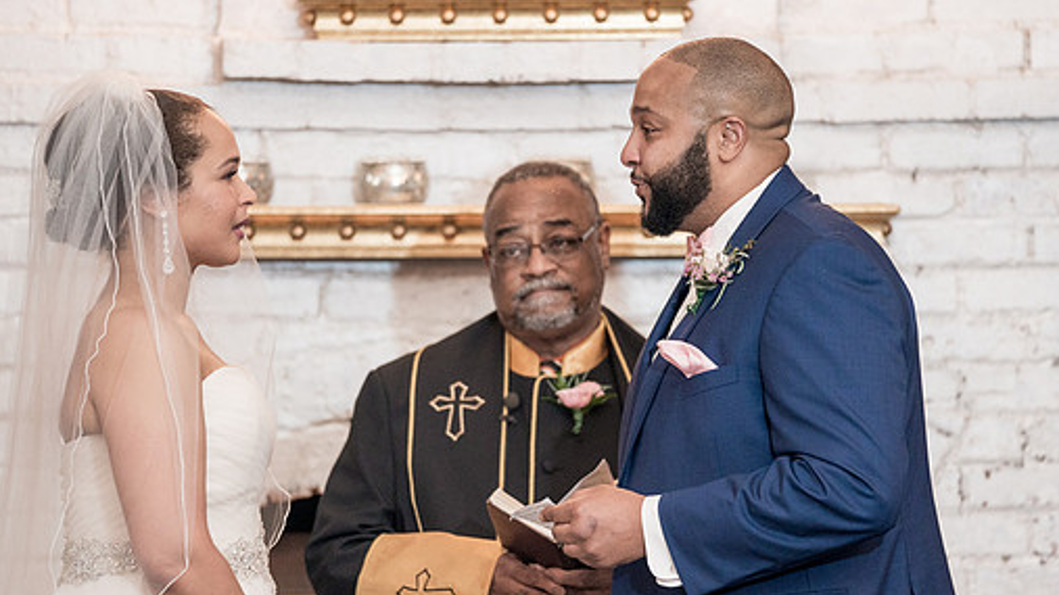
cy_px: 348
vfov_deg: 4.7
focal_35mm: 259
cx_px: 510
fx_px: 7272
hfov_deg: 8.3
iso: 2000
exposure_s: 1/160
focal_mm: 191
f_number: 2.8
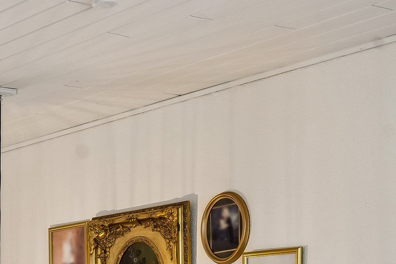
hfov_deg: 16.2
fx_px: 1186
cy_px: 426
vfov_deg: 12.0
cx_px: -305
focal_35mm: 108
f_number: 8
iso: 200
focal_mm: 29.5
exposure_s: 1/5
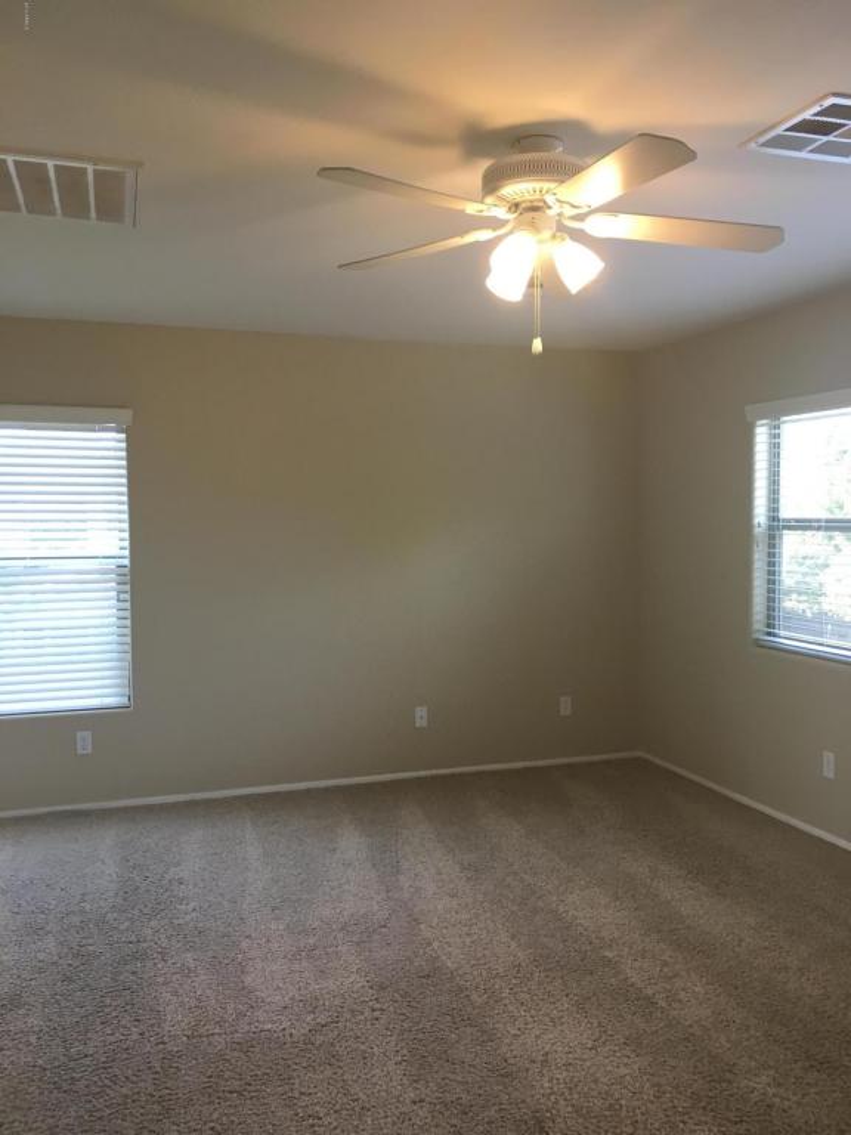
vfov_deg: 61.7
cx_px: 426
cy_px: 568
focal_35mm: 29
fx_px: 951
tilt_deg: -2.3
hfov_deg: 48.2
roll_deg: +0.1
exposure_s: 1/30
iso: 40
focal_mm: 4.15
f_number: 2.2
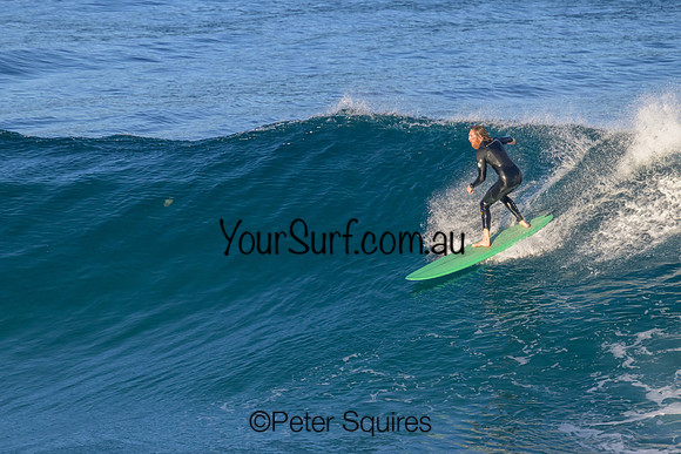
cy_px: 202
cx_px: 375
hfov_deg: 2.7
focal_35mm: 752
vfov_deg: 1.8
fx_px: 14222
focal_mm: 660
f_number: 11
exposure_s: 1/2000
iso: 2800
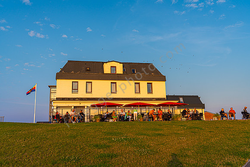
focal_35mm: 31
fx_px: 215
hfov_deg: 60.3
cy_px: 84
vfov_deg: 42.3
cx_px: 125
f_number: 2.8
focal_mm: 31
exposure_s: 1/1000
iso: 100
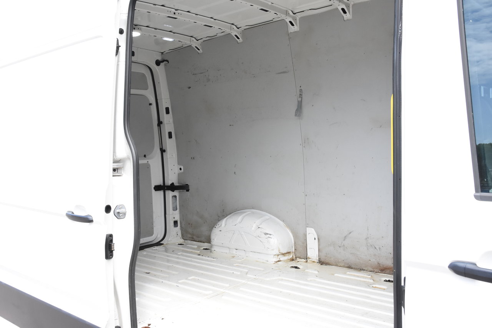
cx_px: 246
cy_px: 164
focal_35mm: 33
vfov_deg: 40.0
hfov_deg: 57.2
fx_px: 451
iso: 1600
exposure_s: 1/400
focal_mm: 22
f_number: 10
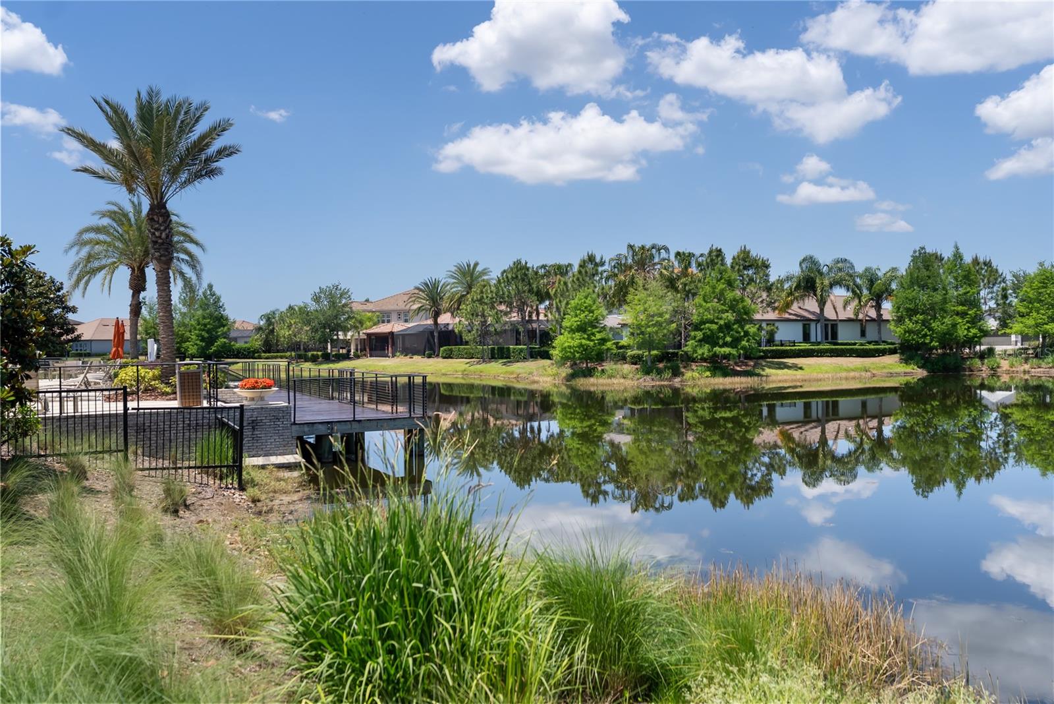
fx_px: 849
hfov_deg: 63.6
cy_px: 352
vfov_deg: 45.0
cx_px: 527
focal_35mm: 29
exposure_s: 1/3200
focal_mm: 29
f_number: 2.8
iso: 250
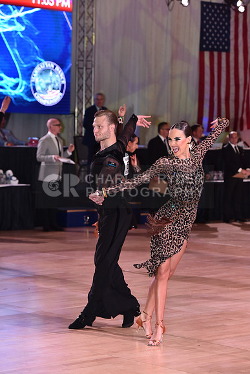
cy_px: 187
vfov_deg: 17.1
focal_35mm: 120
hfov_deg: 11.4
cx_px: 125
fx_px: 1249
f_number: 5
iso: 1600
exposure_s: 1/250
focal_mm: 120
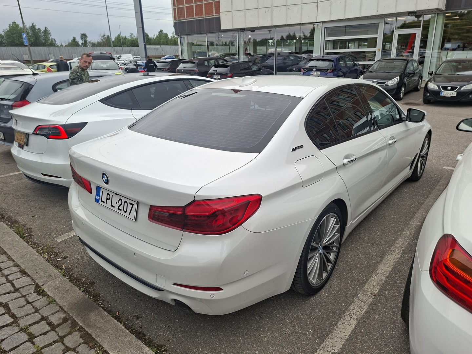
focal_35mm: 23
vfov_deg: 58.9
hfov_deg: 73.9
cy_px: 177
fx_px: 314
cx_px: 236
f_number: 1.8
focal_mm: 5.54
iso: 50
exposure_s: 1/518
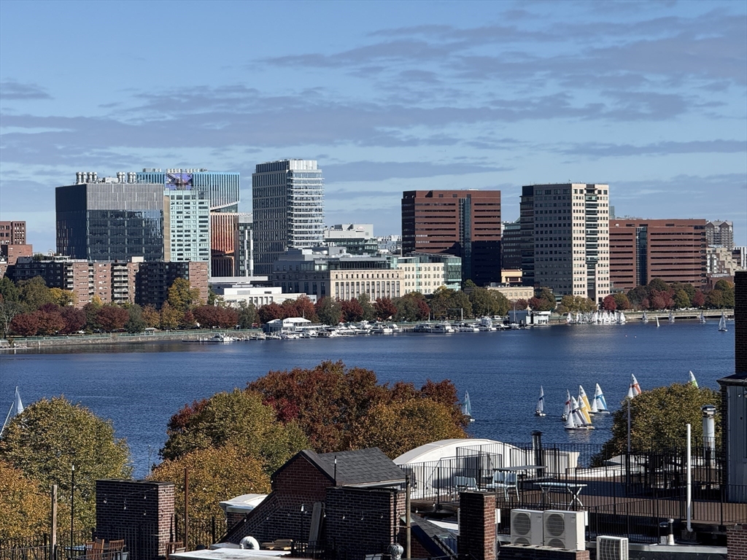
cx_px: 374
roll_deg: +0.1
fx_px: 2590
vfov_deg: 12.3
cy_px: 280
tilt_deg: -0.4
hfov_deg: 16.4
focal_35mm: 120
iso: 64
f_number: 2.8
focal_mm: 15.66
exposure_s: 1/2611
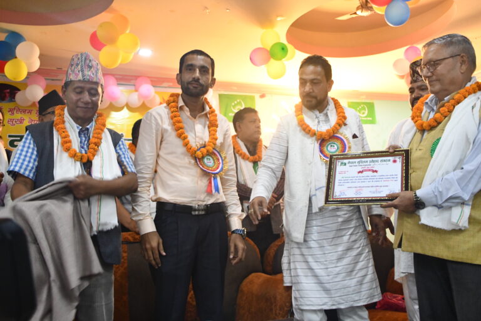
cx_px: 240
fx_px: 481
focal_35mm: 36
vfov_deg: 36.9
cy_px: 160
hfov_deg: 53.1
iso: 3600
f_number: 3.8
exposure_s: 1/60
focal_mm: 24
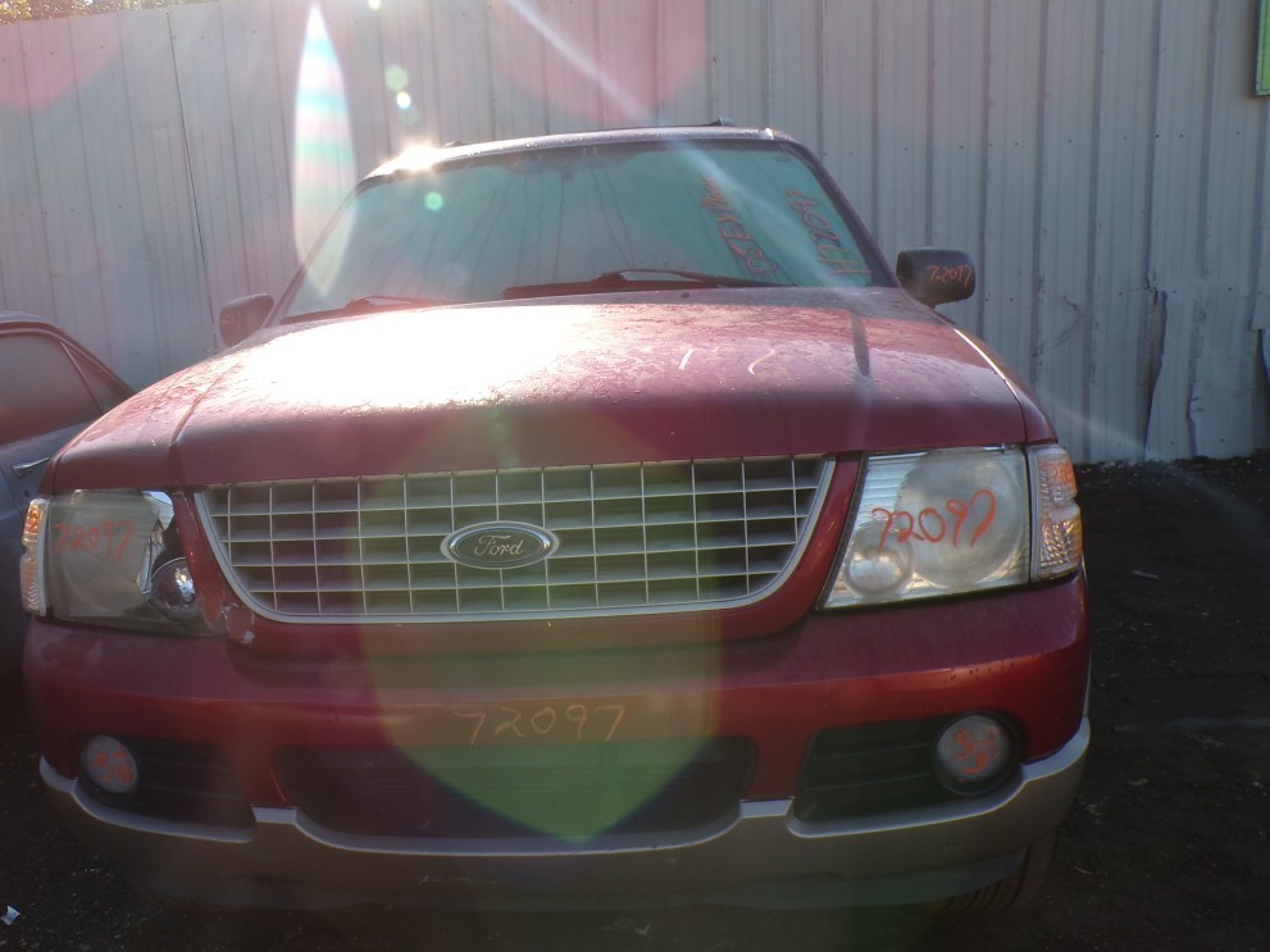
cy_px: 478
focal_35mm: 31
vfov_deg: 45.4
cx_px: 519
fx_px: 1137
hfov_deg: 58.0
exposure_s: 1/300
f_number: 4.4
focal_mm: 4.3
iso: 100
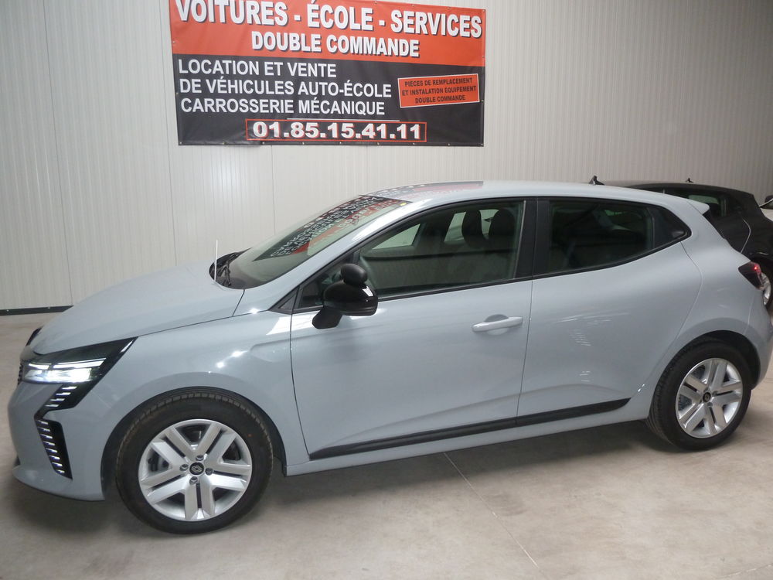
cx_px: 386
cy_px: 290
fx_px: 558
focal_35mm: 25
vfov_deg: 54.9
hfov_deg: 69.4
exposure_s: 1/30
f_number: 3.3
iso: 200
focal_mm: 4.1
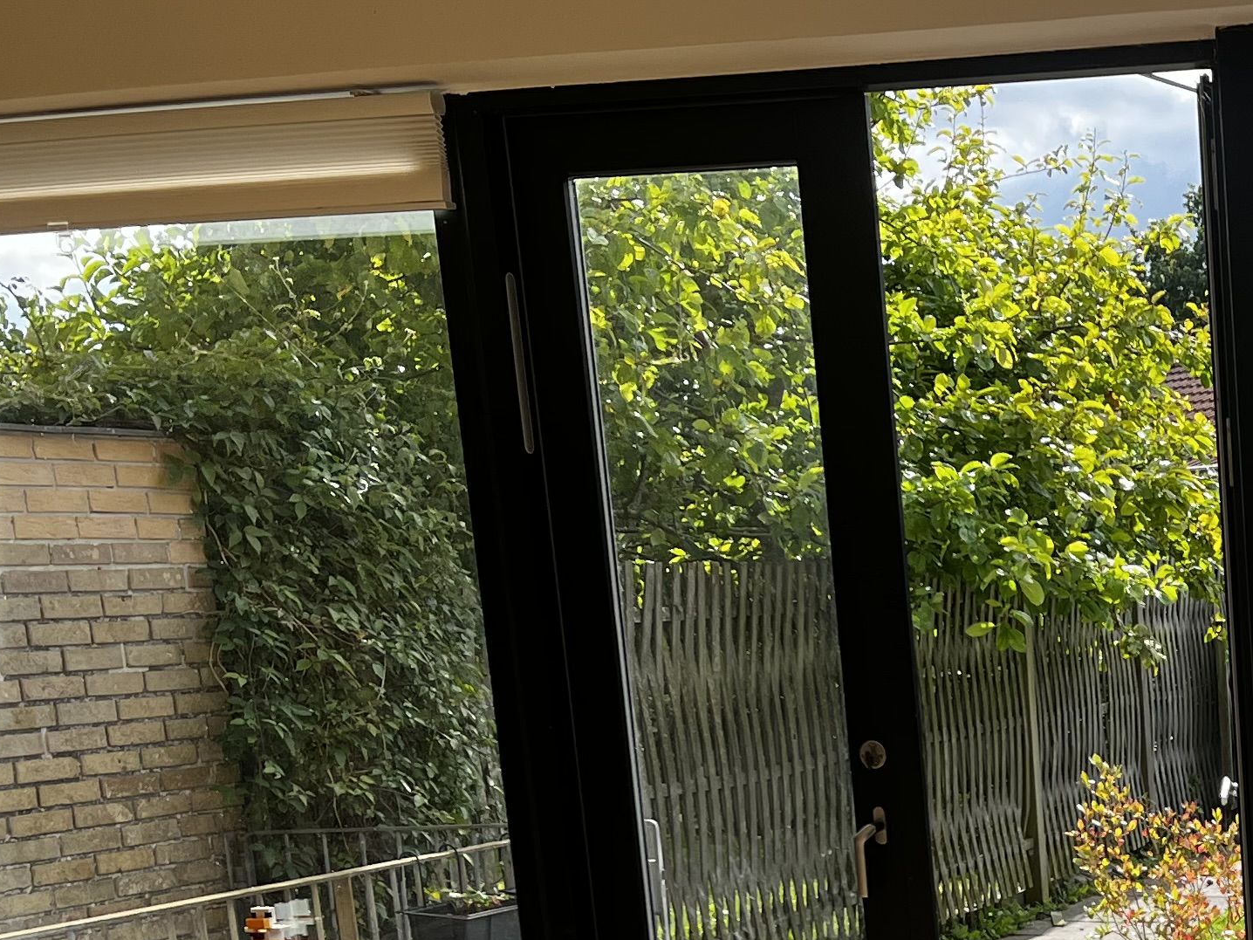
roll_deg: +2.4
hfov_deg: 24.5
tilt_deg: -13.2
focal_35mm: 73
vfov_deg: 18.9
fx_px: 2642
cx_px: 1455
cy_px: 1173
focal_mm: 5.1
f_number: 1.6
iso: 50
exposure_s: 1/1404
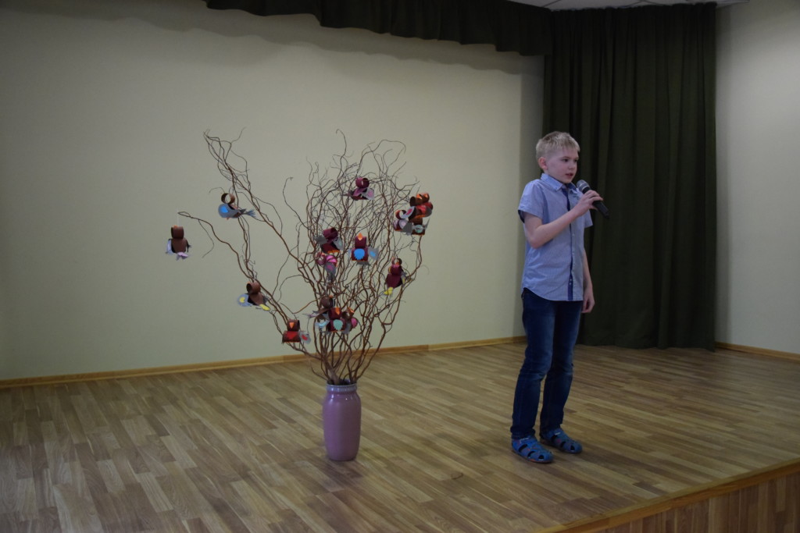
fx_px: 700
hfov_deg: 59.5
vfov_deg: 41.7
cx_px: 400
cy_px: 266
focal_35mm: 32
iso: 3200
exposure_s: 1/320
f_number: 3.8
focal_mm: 21
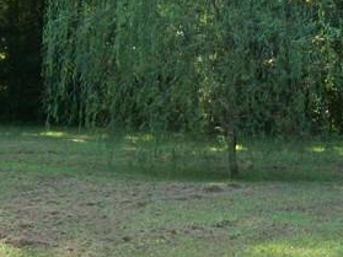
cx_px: 194
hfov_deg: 14.9
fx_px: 1307
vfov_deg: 11.2
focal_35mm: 132
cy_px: 53
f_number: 2.7
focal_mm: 6
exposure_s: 1/100
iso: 64
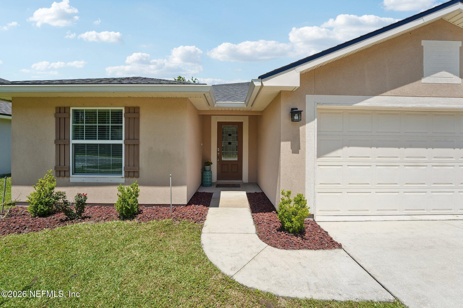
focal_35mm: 14
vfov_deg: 81.2
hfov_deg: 104.3
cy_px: 154
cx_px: 232
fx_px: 180
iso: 320
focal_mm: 14
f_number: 11
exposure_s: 1/200
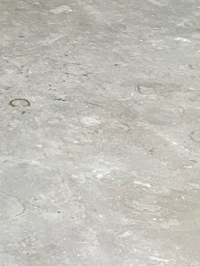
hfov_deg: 13.8
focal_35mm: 103
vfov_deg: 17.0
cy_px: -147
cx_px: -58
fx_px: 793
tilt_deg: -8.1
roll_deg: -0.5
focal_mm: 5.7
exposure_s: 1/60
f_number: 1.5
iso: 320
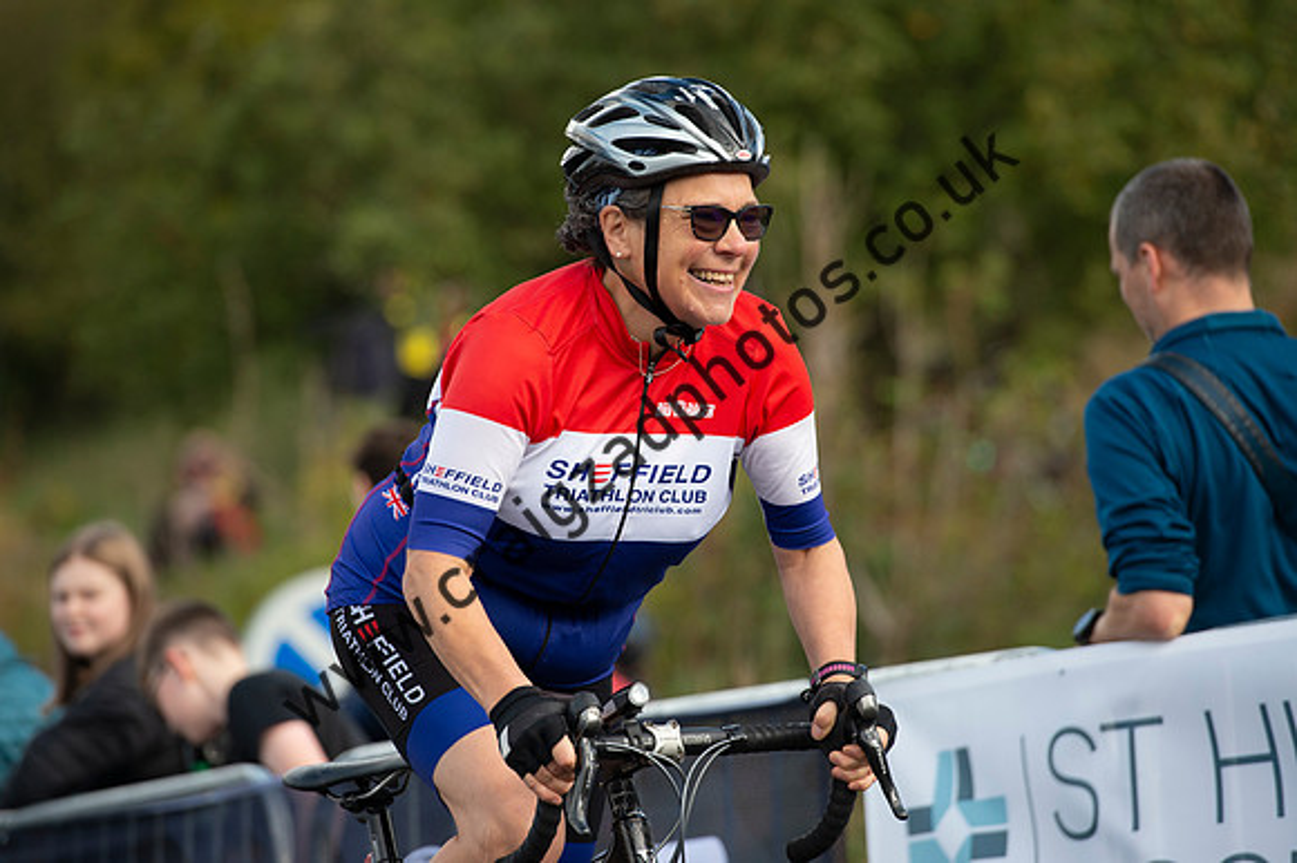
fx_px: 7201
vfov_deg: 6.9
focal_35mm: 200
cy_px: 432
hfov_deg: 10.3
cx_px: 648
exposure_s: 1/1250
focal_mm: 200
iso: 450
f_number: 4.5
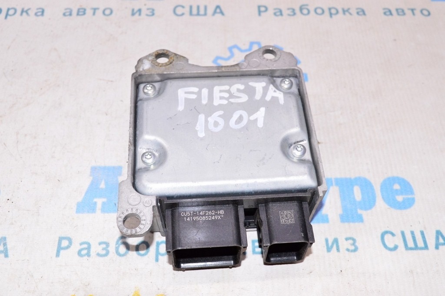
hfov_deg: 46.4
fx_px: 519
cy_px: 148
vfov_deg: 31.8
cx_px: 222
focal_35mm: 42
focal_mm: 28
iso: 1600
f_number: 8
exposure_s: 1/125
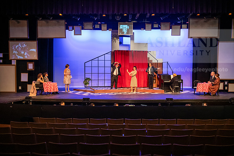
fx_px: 247
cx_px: 117
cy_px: 78
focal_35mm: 38
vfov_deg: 35.1
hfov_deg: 50.7
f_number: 3.2
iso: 3200
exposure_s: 1/160
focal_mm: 38
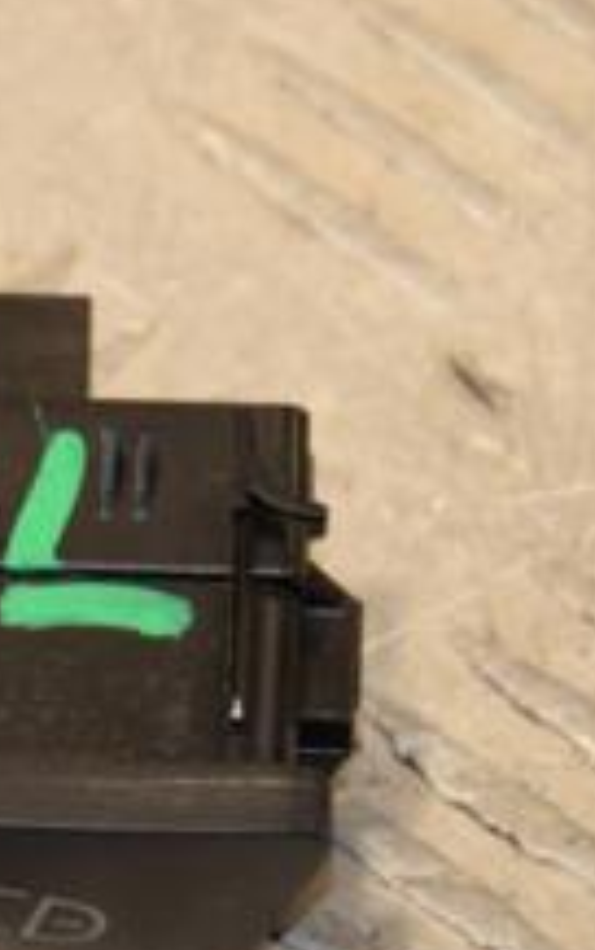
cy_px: 490
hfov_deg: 3.0
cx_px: -368
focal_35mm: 443
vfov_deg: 4.7
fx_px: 11481
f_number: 9
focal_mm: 105
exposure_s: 1/200
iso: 800
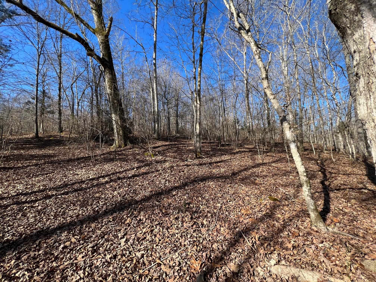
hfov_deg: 106.2
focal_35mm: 13
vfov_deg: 89.9
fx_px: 141
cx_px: 188
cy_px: 141
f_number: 1.8
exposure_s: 1/475
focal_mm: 1.57
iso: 32
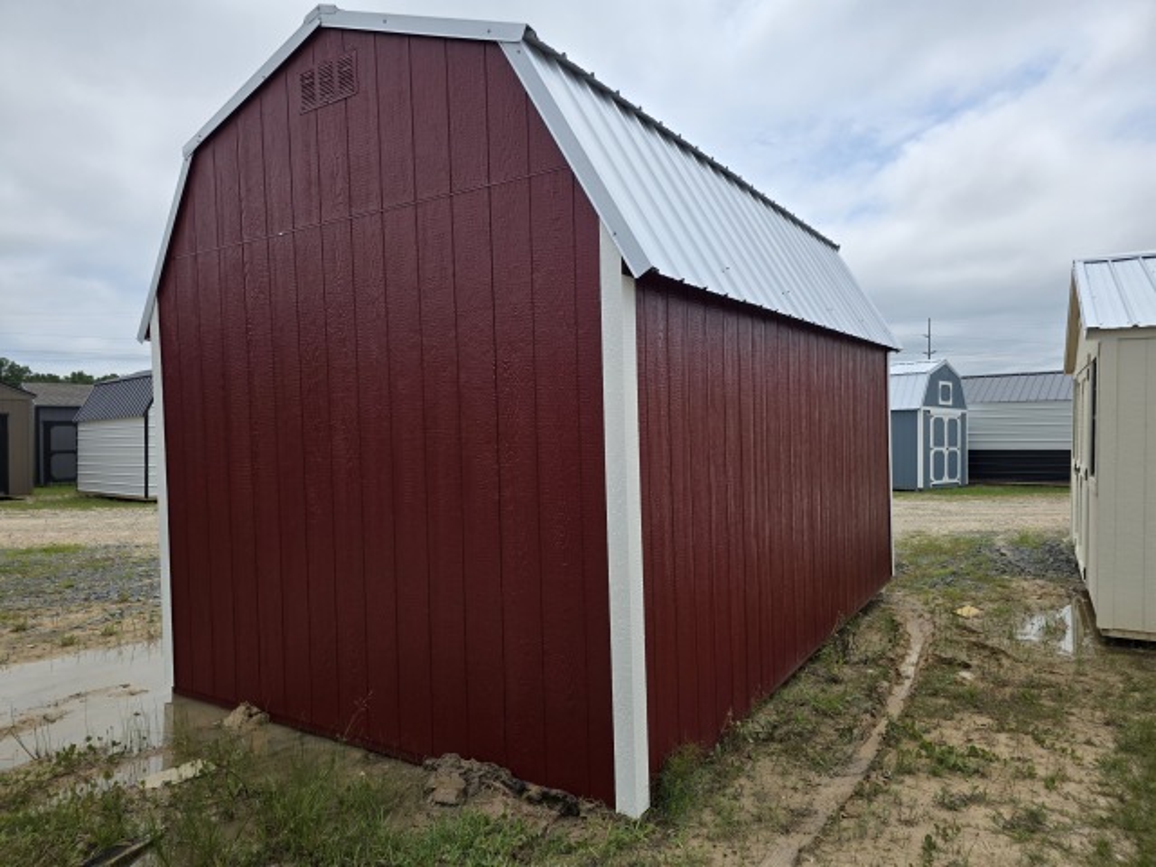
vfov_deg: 58.9
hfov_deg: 73.9
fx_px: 768
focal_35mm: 23
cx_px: 578
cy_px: 434
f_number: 1.7
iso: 80
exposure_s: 1/7944
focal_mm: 6.3
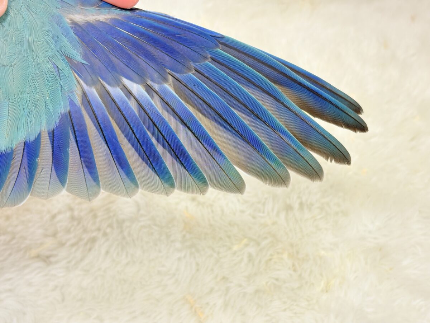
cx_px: 215
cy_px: 162
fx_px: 646
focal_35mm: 52
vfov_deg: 28.0
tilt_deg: -54.6
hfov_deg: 36.8
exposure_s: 1/50
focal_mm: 5.96
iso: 64
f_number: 1.6
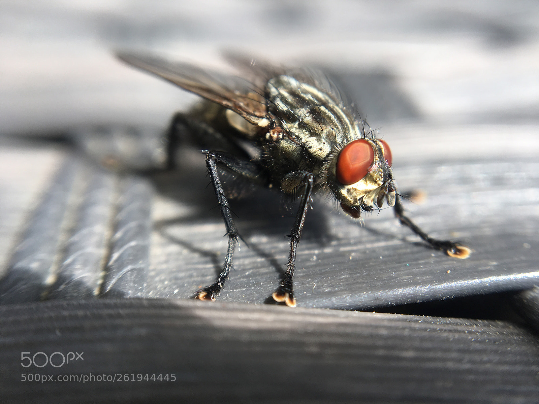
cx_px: 270
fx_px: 452
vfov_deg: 48.2
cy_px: 202
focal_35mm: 29
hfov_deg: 61.7
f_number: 2.2
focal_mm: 4.15
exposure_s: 1/255
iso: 25
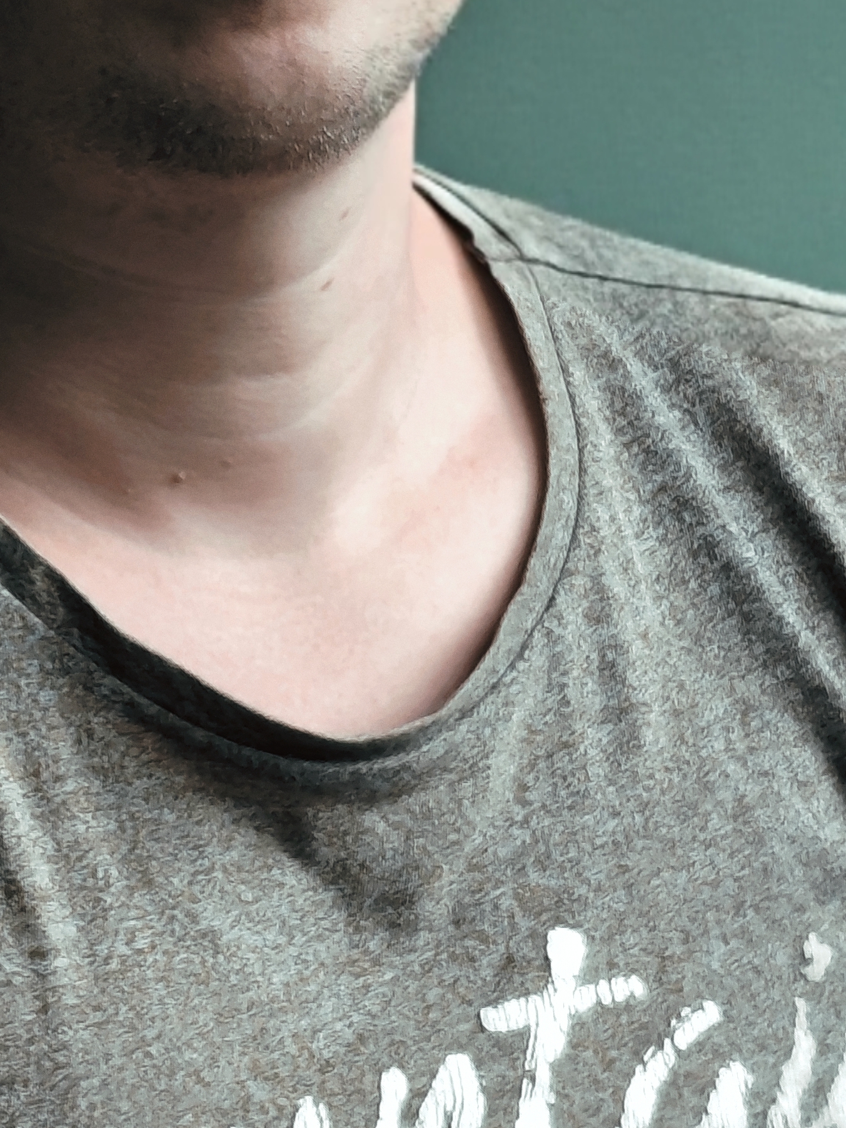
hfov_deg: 7.1
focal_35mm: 208
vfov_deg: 9.5
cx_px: 148
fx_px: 6780
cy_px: 192
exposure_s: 1/57.3
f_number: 1.65
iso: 250
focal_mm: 6.19
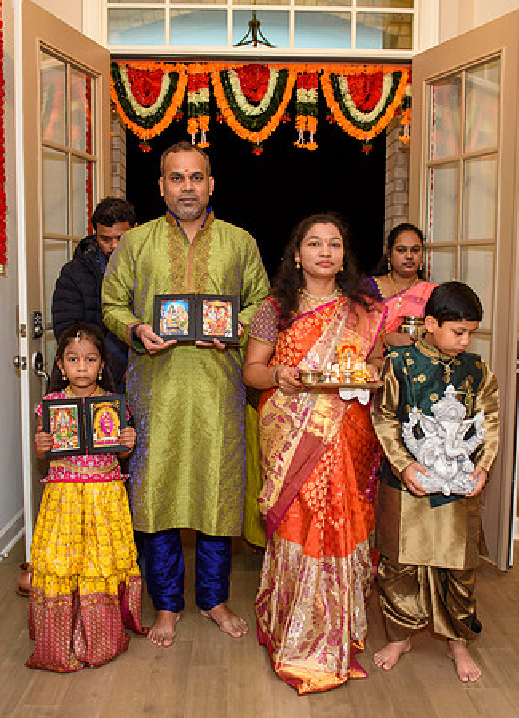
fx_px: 732
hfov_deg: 39.0
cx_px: 250
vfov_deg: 52.3
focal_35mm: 36
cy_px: 362
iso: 640
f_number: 4
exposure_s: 1/200
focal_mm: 24
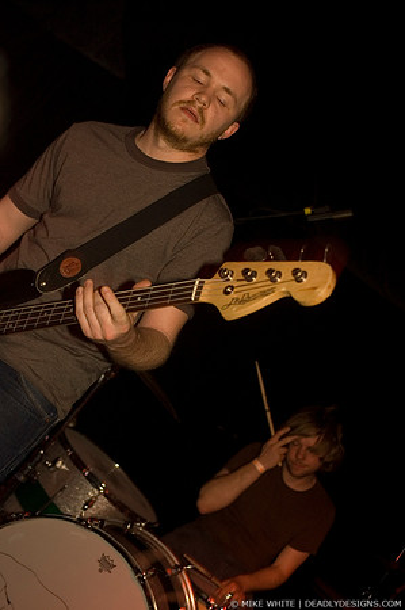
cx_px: 202
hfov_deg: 25.7
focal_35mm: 52
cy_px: 305
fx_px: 888
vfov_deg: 37.9
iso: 800
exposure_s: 1/20
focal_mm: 35
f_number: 2.8
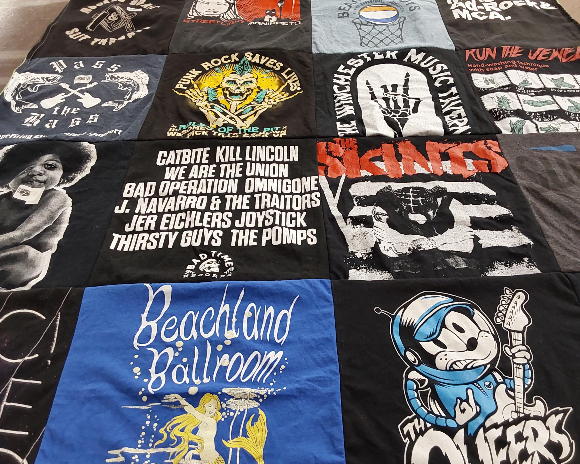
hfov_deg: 58.7
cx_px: 318
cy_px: 237
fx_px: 515
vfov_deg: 48.5
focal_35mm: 30
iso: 160
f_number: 1.9
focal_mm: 2.91
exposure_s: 1/60
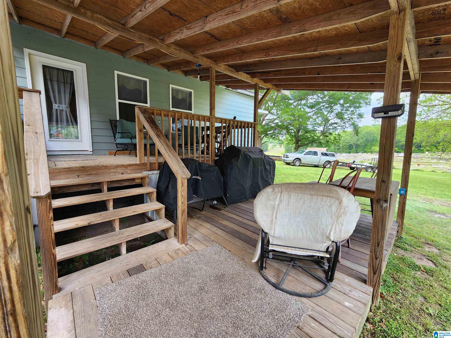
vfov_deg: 89.9
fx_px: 169
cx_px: 226
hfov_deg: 106.2
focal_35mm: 13
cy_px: 169
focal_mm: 2.2
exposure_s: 1/60
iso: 100
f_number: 2.2
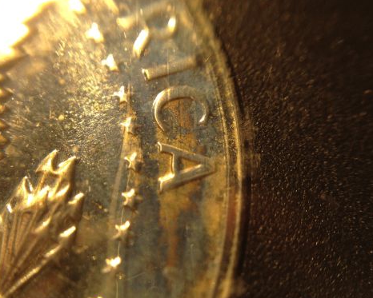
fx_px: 486
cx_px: 167
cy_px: 178
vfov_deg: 34.1
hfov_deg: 41.9
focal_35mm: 44
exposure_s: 1/334
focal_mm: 4.28
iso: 64
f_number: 2.4
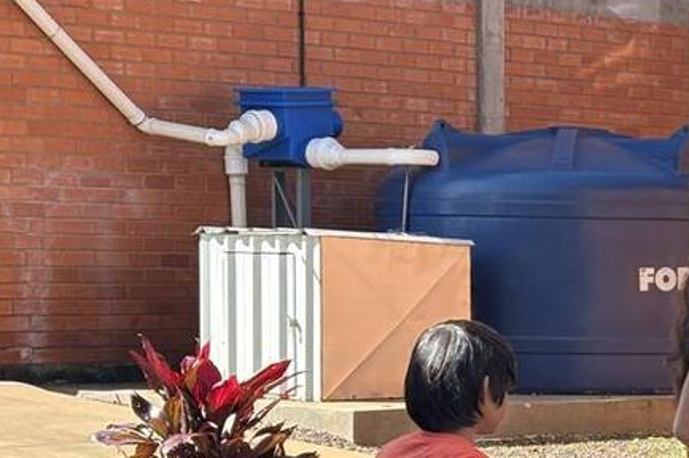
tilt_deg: -5.1
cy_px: 472
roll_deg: -0.6
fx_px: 2869
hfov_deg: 13.2
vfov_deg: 9.1
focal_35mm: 150
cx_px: 923
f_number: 1.6
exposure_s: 1/1058
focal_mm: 5.96
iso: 32
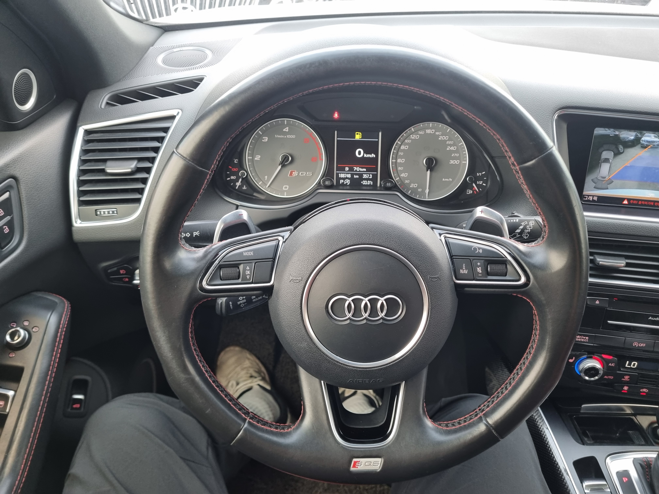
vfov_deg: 53.1
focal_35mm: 26
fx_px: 495
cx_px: 330
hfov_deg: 67.3
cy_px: 247
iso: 160
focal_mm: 5.4
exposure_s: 1/100
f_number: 1.8
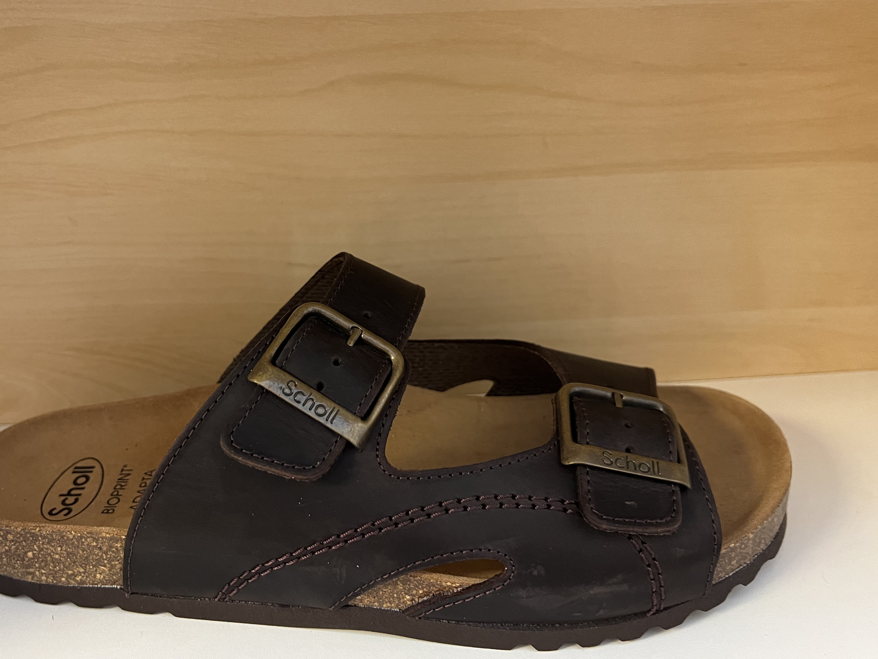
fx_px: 761
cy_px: 304
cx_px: 376
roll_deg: +1.6
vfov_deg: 46.8
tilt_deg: -24.0
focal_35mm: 30
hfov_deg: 59.7
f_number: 1.5
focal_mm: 5.7
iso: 320
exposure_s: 1/50
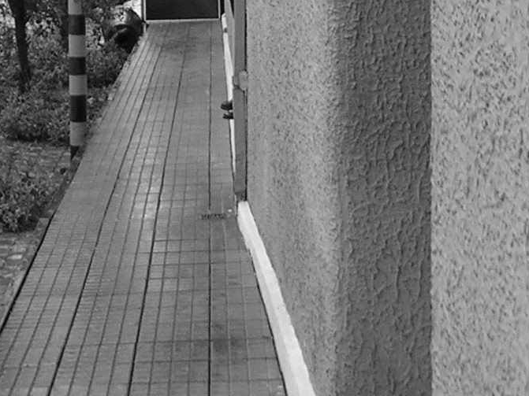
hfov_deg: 16.4
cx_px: -87
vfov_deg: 12.4
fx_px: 1772
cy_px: -102
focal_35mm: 116
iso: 50
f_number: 2.8
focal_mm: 5.8
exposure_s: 1/73
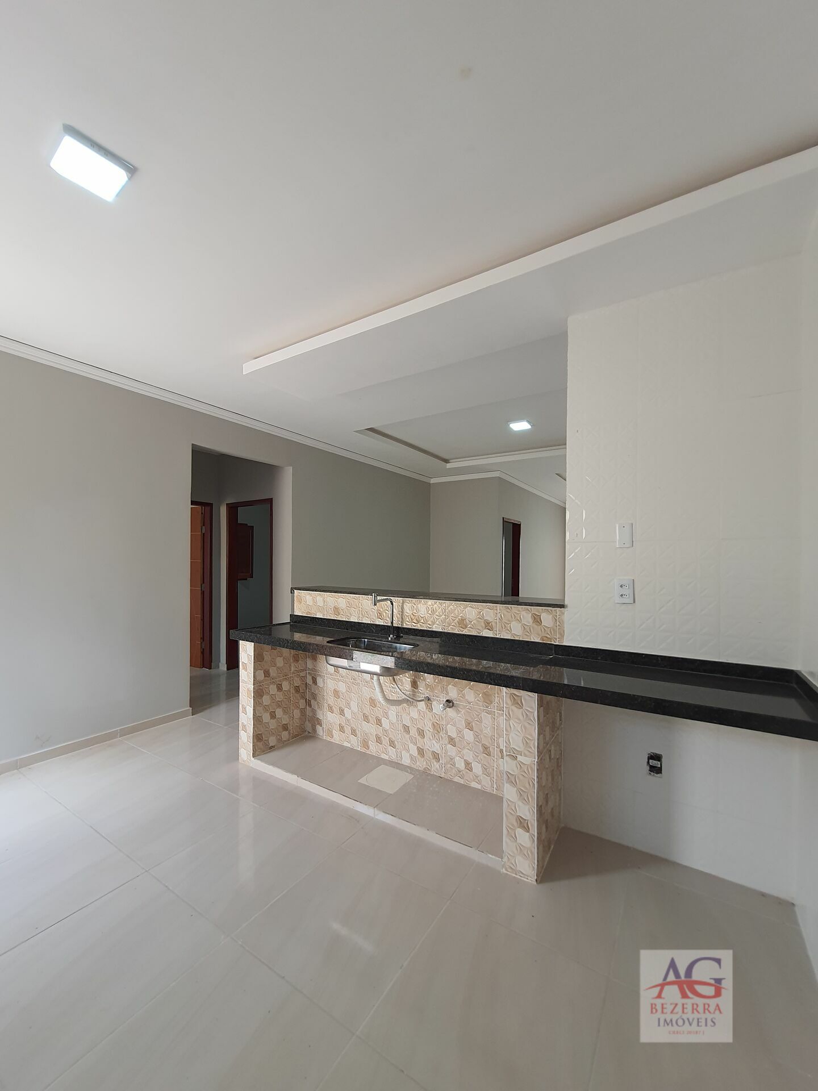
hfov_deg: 89.9
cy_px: 546
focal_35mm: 13
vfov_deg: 106.2
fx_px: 410
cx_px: 409
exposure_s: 1/60
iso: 80
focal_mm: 1.74
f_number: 2.2
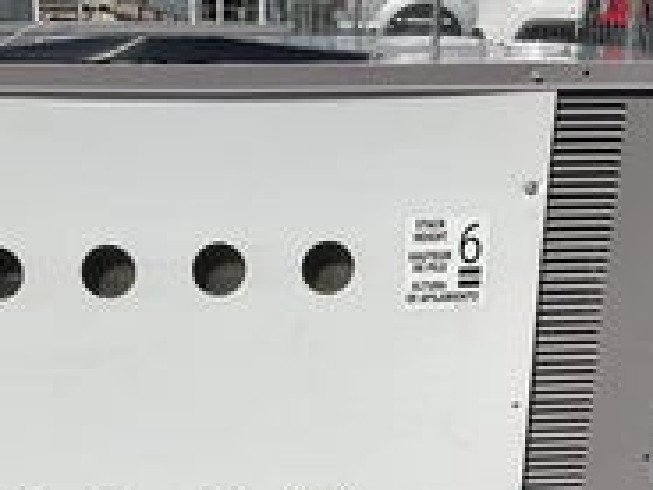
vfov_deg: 22.7
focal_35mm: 63
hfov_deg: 30.6
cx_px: 252
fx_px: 1188
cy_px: 447
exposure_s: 1/4065
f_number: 1.8
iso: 25
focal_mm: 3
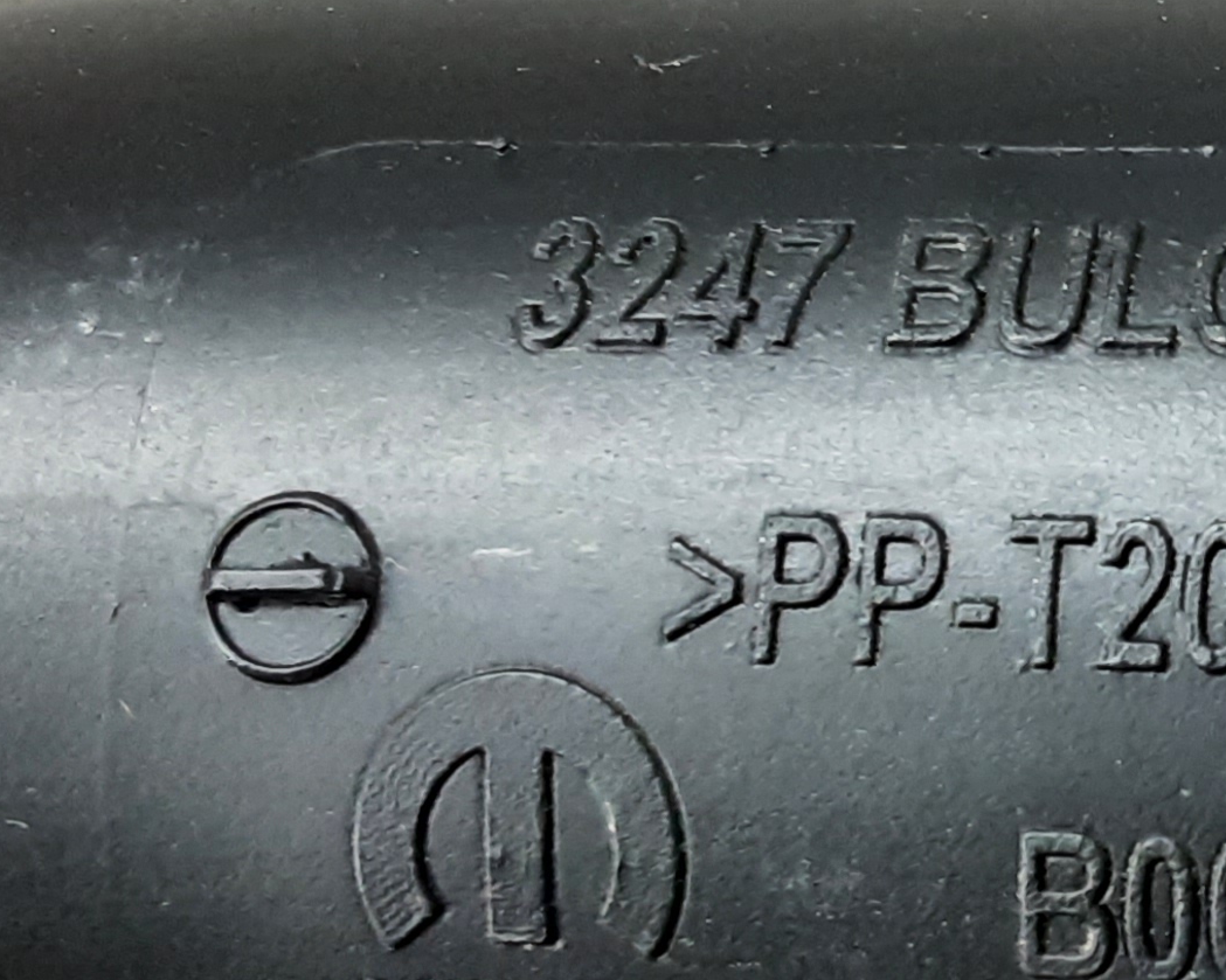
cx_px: 1484
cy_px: 487
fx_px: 2975
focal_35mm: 82
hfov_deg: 21.6
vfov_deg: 18.7
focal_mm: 2.91
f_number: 1.9
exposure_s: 1/33
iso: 160
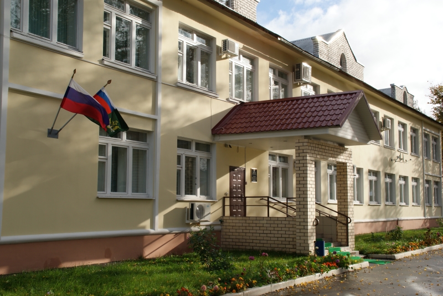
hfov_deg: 46.3
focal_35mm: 42
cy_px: 148
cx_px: 222
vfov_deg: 32.0
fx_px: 518
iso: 100
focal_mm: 28
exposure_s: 1/100
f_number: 11
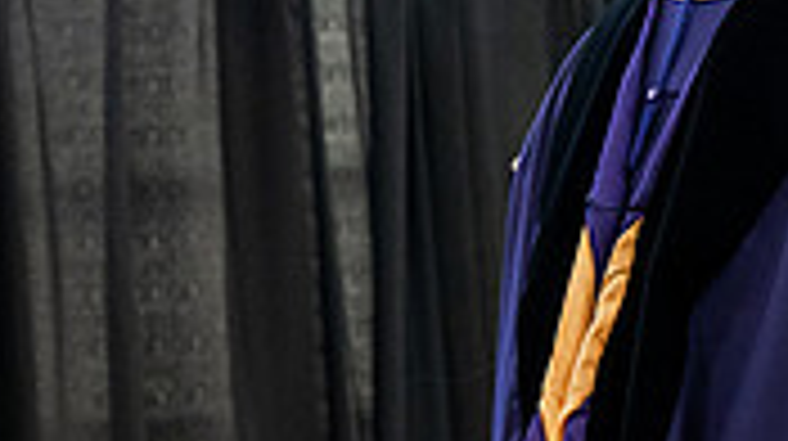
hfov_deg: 7.1
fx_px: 6241
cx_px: 1126
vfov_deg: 4.0
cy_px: 106
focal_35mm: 299
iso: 4000
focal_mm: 86
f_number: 4.5
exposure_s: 1/200
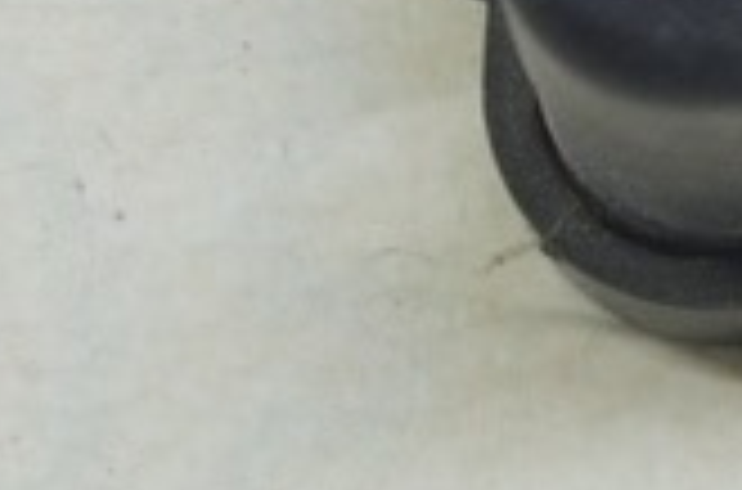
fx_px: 9207
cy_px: -479
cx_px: 2159
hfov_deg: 4.4
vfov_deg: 3.0
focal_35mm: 448
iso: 400
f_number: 5.6
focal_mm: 48
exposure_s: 1/20
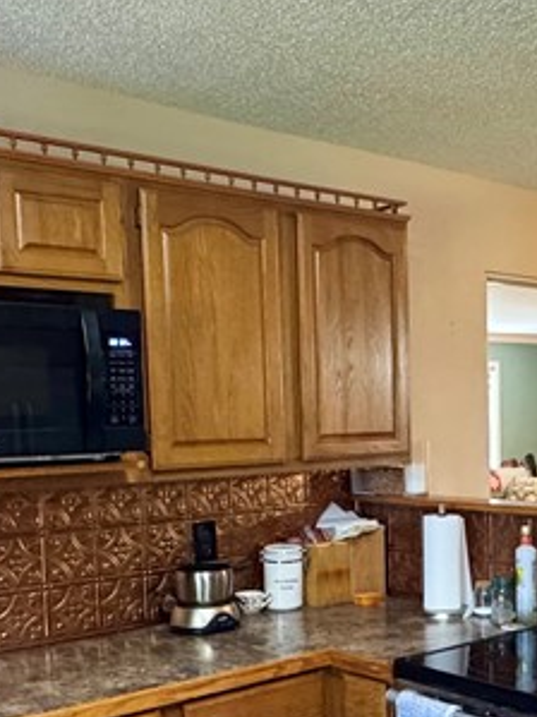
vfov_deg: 39.1
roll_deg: +1.6
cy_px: 492
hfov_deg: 29.9
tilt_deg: -4.5
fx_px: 994
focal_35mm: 48
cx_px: 388
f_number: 2.2
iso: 640
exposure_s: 1/60
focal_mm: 2.22
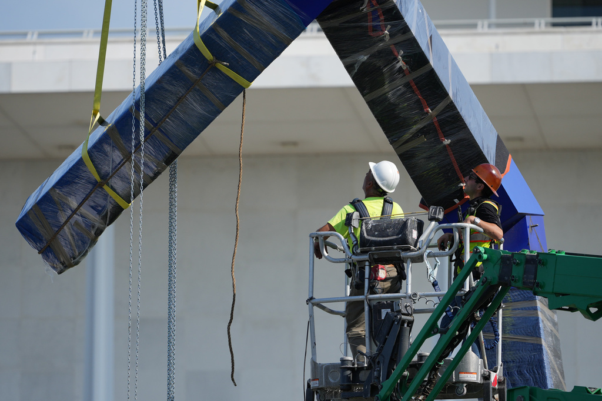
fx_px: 3878
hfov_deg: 8.9
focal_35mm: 232
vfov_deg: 5.9
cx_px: 301
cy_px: 200
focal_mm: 155
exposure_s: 1/5000
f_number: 2.8
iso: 200
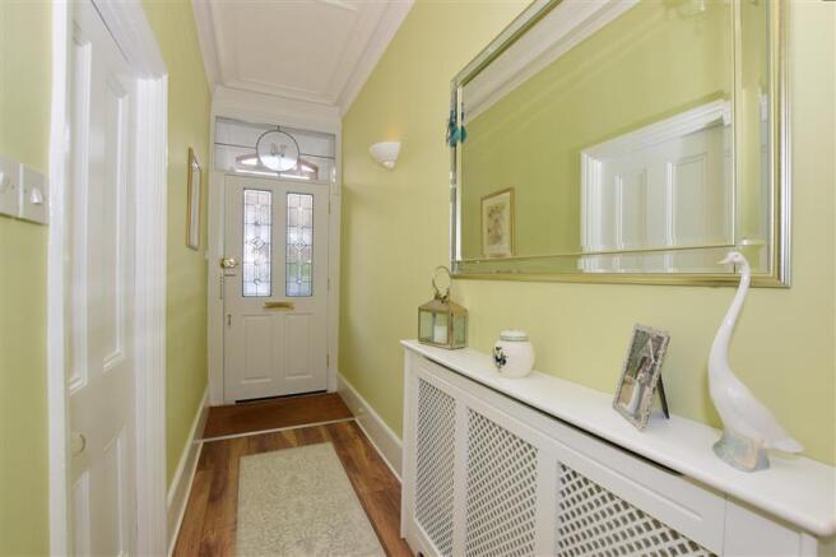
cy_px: 278
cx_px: 418
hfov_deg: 100.4
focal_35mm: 15
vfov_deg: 77.3
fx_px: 348
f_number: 7.1
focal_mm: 10
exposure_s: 1/125
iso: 400
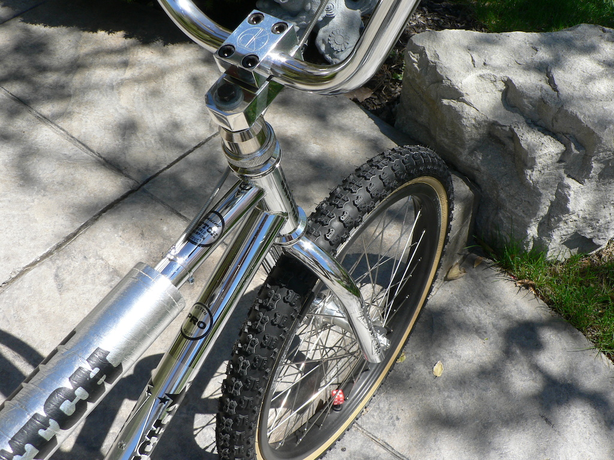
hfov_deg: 46.8
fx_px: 709
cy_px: 230
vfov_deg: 36.0
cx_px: 307
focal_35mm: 40
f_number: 4.5
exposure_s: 1/400
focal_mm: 6.7
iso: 80
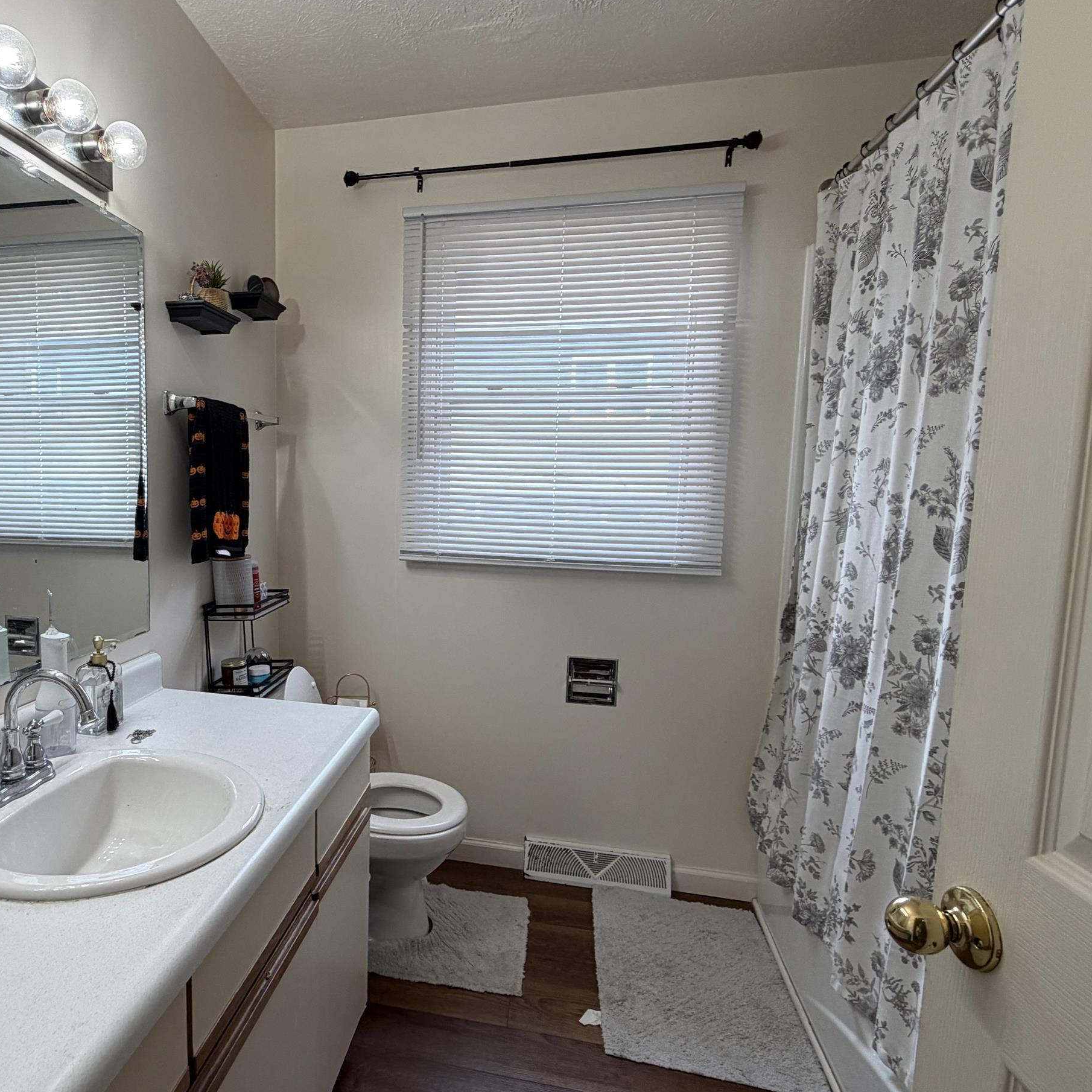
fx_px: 749
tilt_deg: -6.7
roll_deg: -0.1
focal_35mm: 21
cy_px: 563
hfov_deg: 70.4
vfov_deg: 72.1
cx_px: 379
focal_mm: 2.22
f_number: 2.2
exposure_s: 1/120
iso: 100
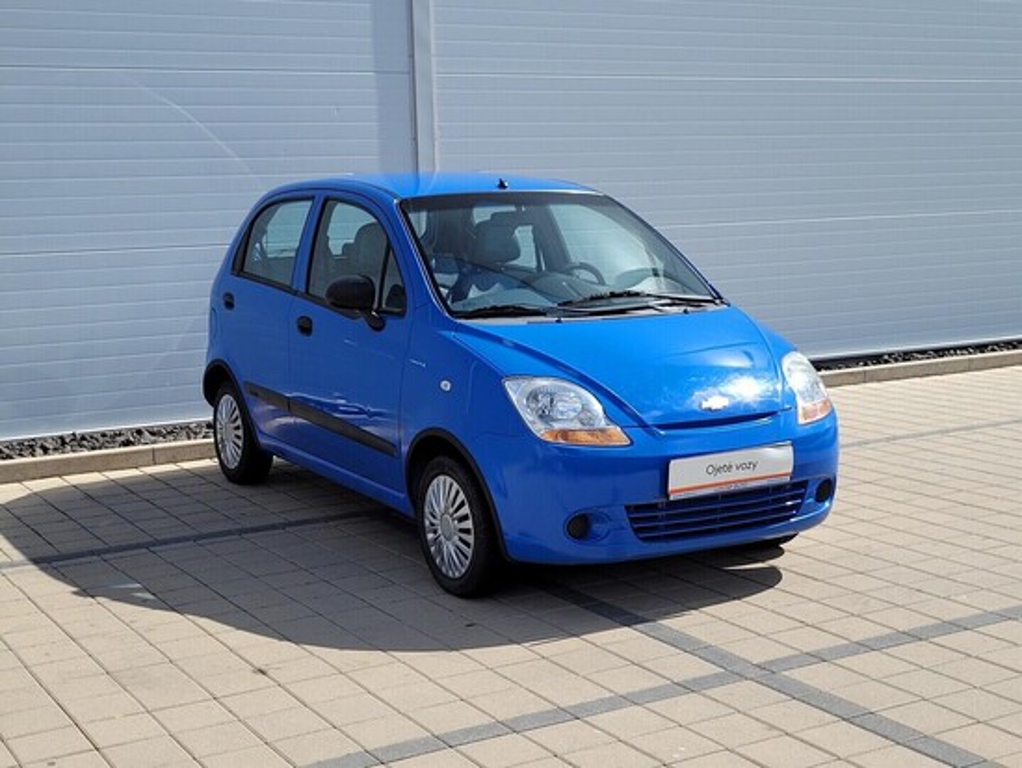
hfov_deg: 67.3
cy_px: 384
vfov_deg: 53.1
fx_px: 768
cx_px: 511
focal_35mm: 26
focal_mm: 5.4
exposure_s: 1/2198
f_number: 1.8
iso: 40
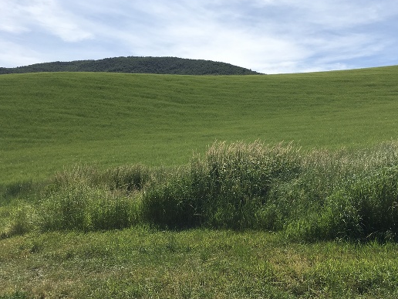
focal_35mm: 36
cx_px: 242
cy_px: 174
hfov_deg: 51.0
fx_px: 414
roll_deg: +1.2
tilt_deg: -2.2
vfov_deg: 39.5
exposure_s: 1/2564
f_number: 2.2
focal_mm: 4.15
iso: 25
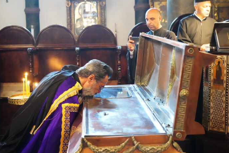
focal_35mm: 47
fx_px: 299
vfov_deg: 28.6
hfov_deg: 41.9
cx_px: 113
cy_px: 73
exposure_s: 1/80
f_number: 5
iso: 25600
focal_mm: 44
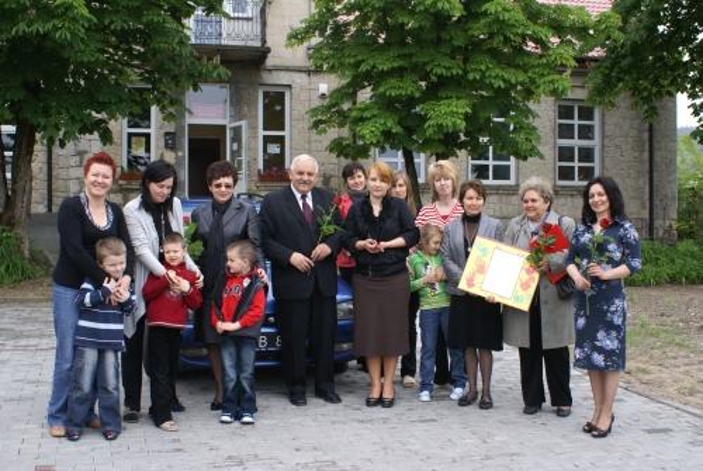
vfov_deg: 32.0
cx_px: 352
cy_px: 236
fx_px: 821
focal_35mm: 42
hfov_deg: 46.3
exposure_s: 1/80
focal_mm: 28
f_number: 6.3
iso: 100
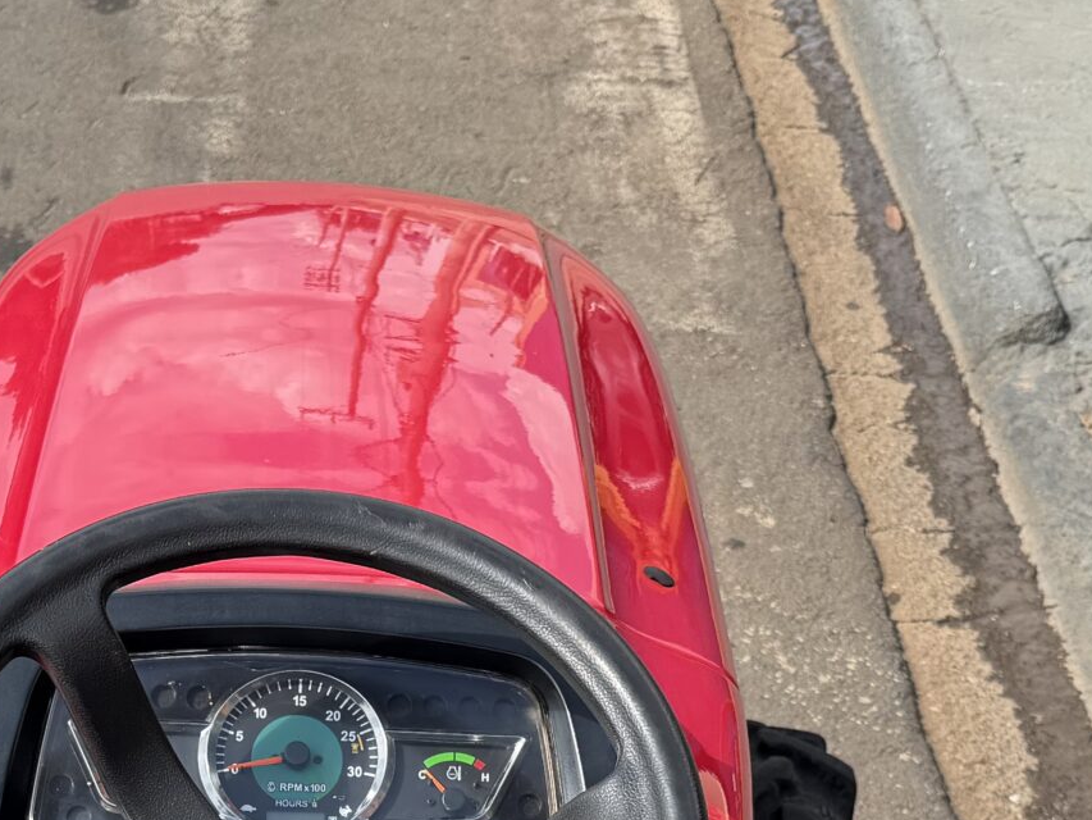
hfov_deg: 26.8
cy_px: 1183
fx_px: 2272
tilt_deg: -44.2
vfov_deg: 18.4
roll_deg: +1.3
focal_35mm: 72
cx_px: 330
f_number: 1.78
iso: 100
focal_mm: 6.76
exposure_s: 1/2801
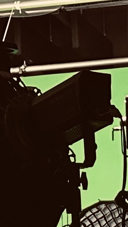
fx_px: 1111
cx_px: 64
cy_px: 236
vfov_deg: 11.6
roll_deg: +1.3
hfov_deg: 6.6
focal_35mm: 184
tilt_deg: +4.4
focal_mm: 6.86
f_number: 1.78
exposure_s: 1/50
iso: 500
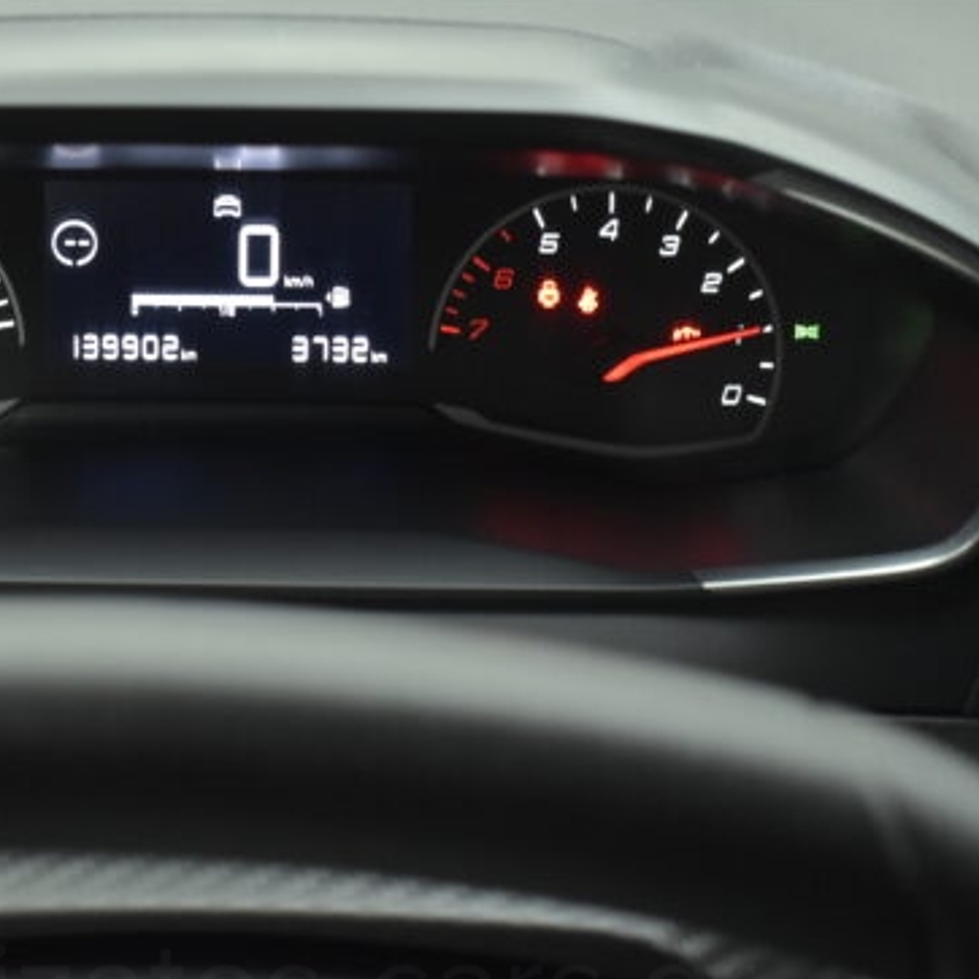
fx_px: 2080
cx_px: 203
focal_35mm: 65
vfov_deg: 26.4
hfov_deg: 26.0
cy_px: 399
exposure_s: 1/50
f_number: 4
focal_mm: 24
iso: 1600
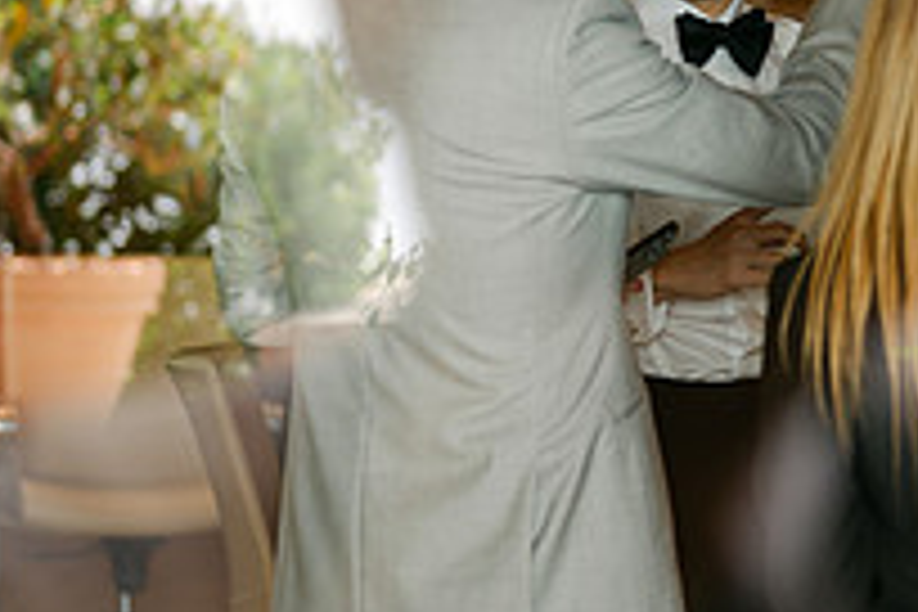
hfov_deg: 14.4
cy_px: -7
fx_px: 3621
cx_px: 684
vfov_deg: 9.6
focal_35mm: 142
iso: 64
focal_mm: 50
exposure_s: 1/50
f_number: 1.8
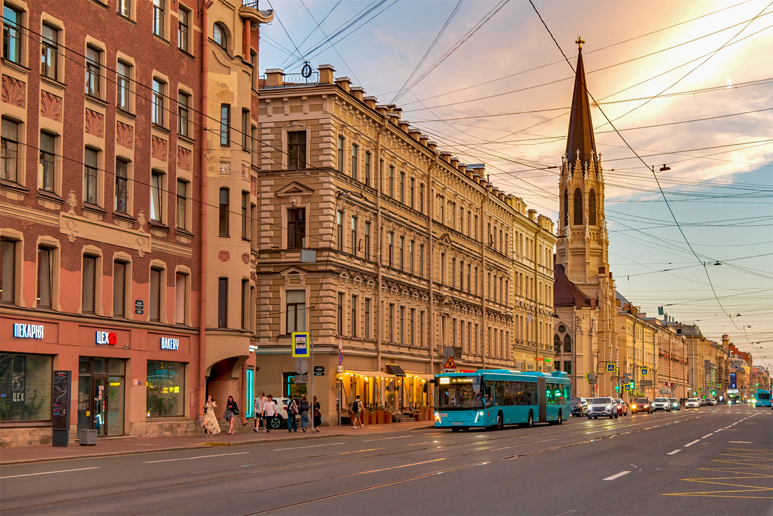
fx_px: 751
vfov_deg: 37.9
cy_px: 258
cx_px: 386
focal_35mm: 35
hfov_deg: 54.4
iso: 1250
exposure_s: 1/160
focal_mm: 35
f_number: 5.6
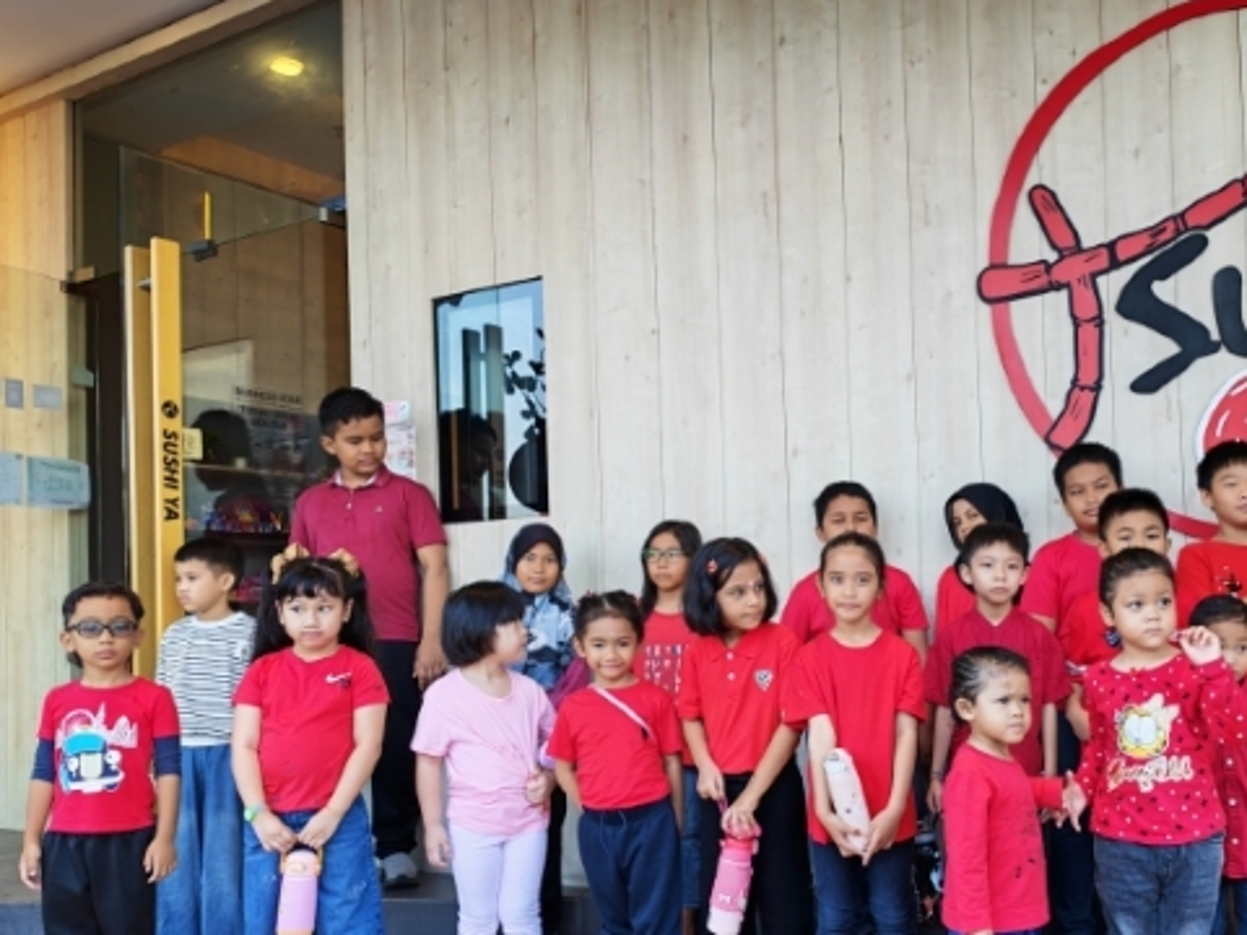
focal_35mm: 35
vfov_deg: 40.5
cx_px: 860
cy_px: 562
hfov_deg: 51.4
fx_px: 1261
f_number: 1.9
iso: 160
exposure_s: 1/100
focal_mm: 6.12
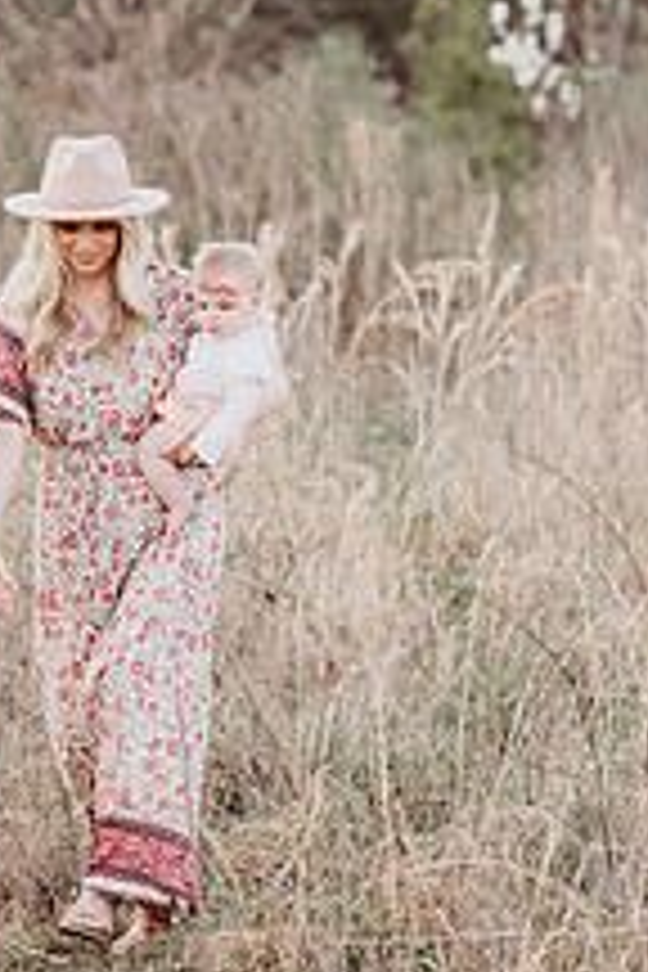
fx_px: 4779
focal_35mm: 177
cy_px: 306
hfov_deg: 7.8
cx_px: 176
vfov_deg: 11.6
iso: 320
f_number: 2.5
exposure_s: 1/320
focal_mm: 85
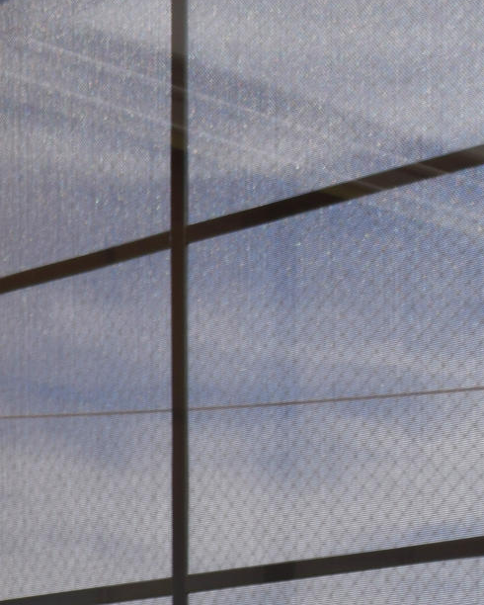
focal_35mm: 138
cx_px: -541
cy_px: 882
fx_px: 2470
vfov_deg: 13.2
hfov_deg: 10.2
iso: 100
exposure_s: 1/200
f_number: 5.6
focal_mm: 20
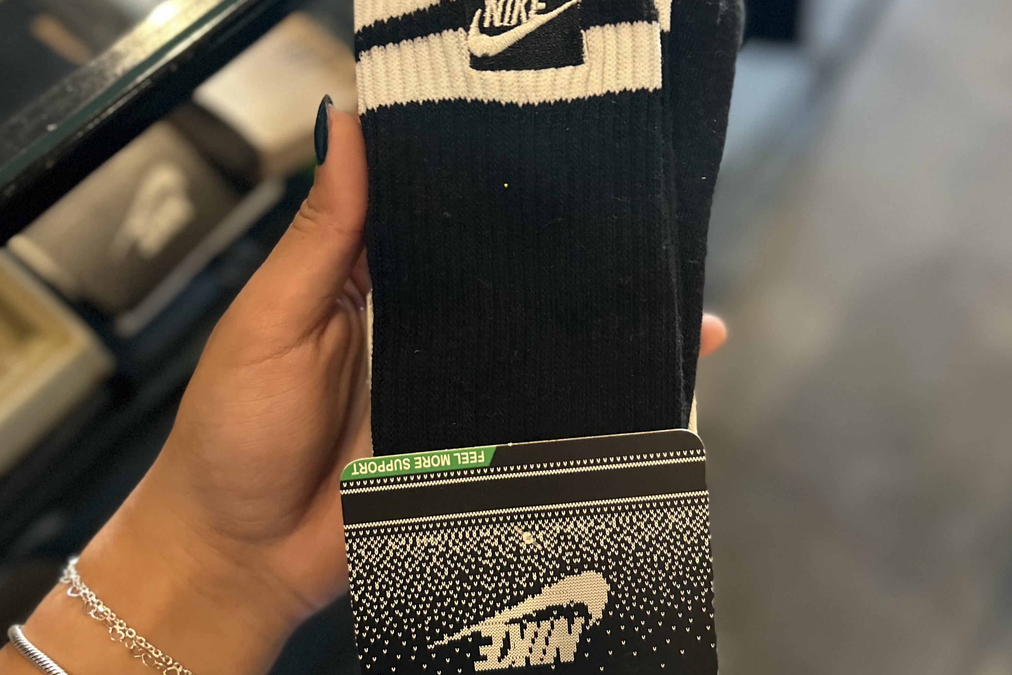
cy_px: 158
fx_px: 1040
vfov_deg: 35.1
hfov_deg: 51.9
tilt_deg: -59.2
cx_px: 513
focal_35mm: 37
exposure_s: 1/60
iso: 500
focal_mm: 5.7
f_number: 1.5
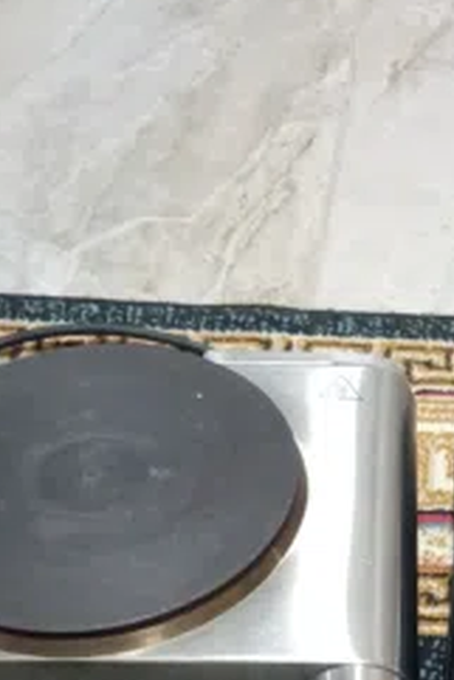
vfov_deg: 28.3
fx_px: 1303
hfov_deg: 19.4
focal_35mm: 69
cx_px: 417
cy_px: 590
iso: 1600
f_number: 1.8
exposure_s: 1/16.7
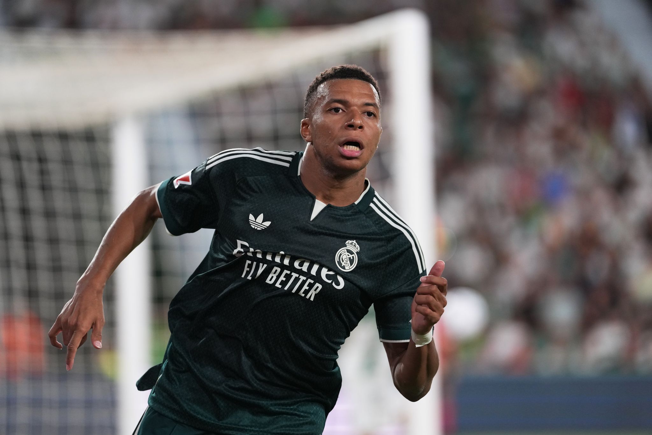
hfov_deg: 6.9
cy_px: 218
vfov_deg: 4.6
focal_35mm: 300
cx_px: 326
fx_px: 5433
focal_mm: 300
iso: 2500
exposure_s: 1/1600
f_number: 3.2
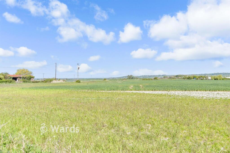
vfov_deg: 43.6
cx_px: 115
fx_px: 192
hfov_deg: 61.9
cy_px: 76
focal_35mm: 30
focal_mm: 20
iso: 160
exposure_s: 1/320
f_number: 6.3
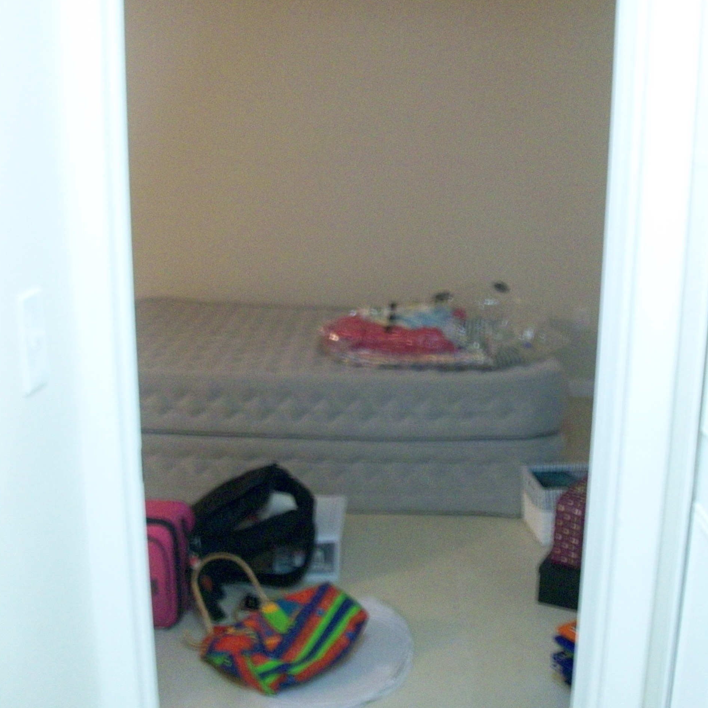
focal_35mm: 41
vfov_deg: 40.9
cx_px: 351
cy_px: 341
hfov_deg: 40.9
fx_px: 949
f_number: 2.8
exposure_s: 1/8
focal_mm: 5.7
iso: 320
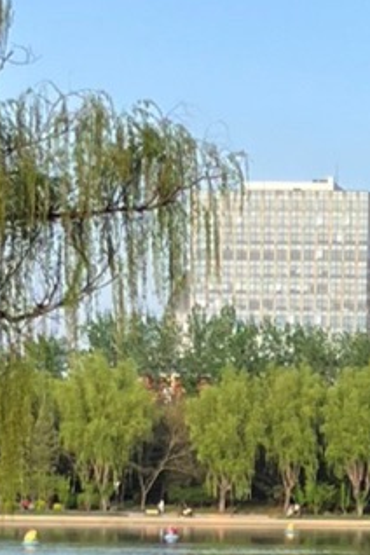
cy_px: 445
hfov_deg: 7.8
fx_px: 2682
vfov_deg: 11.8
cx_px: 480
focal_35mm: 174
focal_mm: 5.7
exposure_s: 1/1751
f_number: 1.5
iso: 50
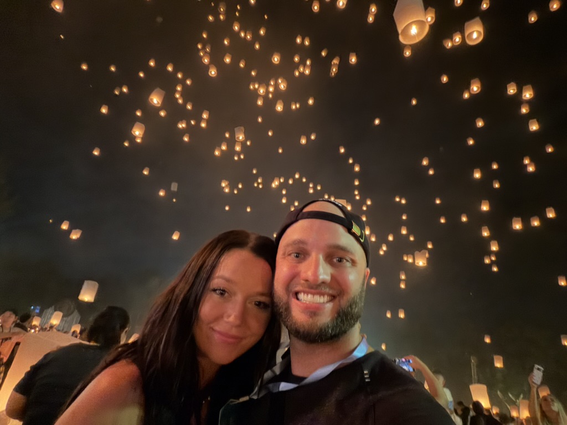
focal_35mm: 20
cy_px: 212
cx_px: 284
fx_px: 328
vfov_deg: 66.0
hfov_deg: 81.7
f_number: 1.9
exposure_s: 1/17
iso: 1600
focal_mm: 2.71
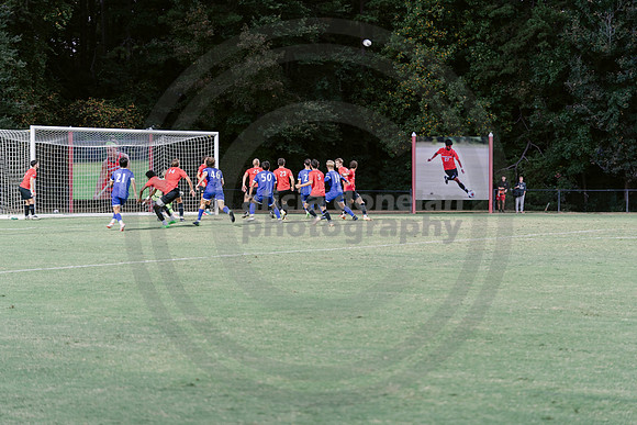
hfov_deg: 22.6
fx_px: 1593
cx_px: 318
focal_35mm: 90
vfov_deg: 15.2
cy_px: 212
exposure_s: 1/80
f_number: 2.8
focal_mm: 90
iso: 640
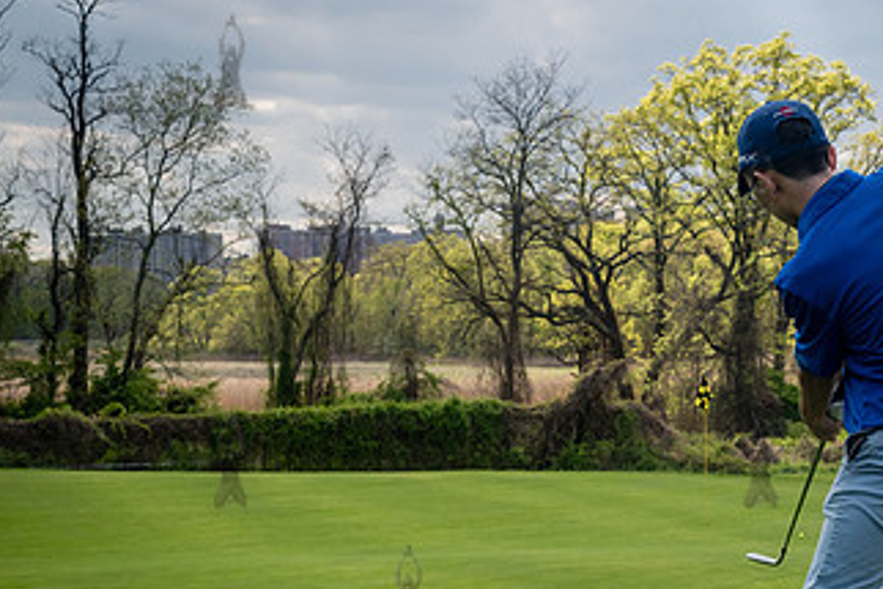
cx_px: 760
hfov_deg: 30.7
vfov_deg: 21.4
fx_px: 1546
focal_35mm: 63
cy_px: 459
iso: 800
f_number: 7.1
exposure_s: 1/1250
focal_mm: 35
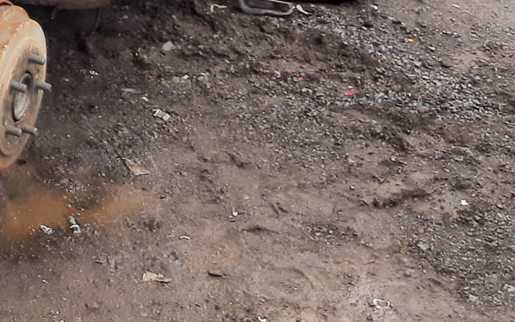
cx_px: -319
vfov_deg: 10.3
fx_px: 1558
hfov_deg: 16.6
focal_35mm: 111
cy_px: -444
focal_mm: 3.92
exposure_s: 1/464
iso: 40
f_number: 1.7
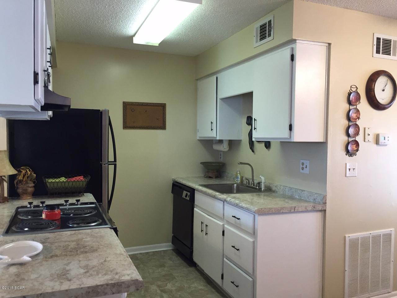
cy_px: 149
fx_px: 333
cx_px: 198
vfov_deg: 48.2
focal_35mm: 29
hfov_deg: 61.7
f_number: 2.2
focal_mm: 4.15
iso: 80
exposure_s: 1/30
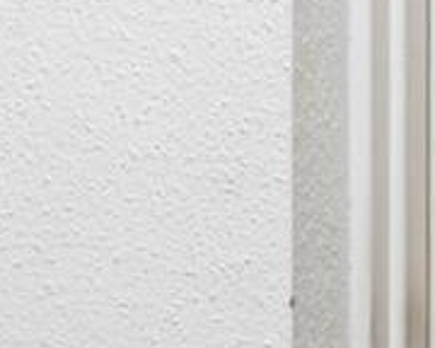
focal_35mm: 117
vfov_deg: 13.0
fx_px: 1506
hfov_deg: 13.4
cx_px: 940
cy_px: 364
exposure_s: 1/5
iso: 250
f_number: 6.3
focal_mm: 14
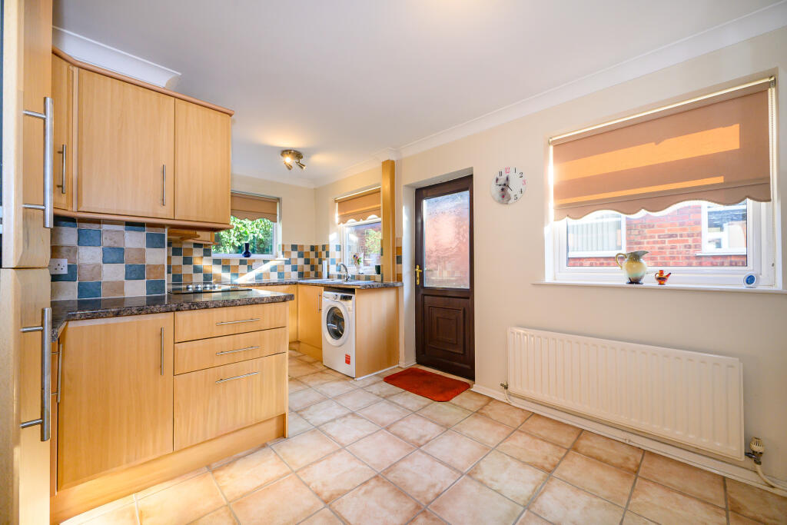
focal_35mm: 14
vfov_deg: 81.2
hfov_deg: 104.2
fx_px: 306
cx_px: 394
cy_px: 262
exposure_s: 1/40
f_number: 8
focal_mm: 14
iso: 640
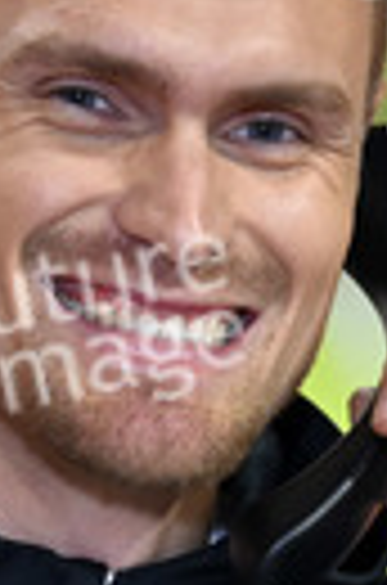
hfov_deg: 11.4
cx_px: 144
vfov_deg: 16.8
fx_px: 1945
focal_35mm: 120
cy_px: 567
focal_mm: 39
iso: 1000
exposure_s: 1/200
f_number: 4
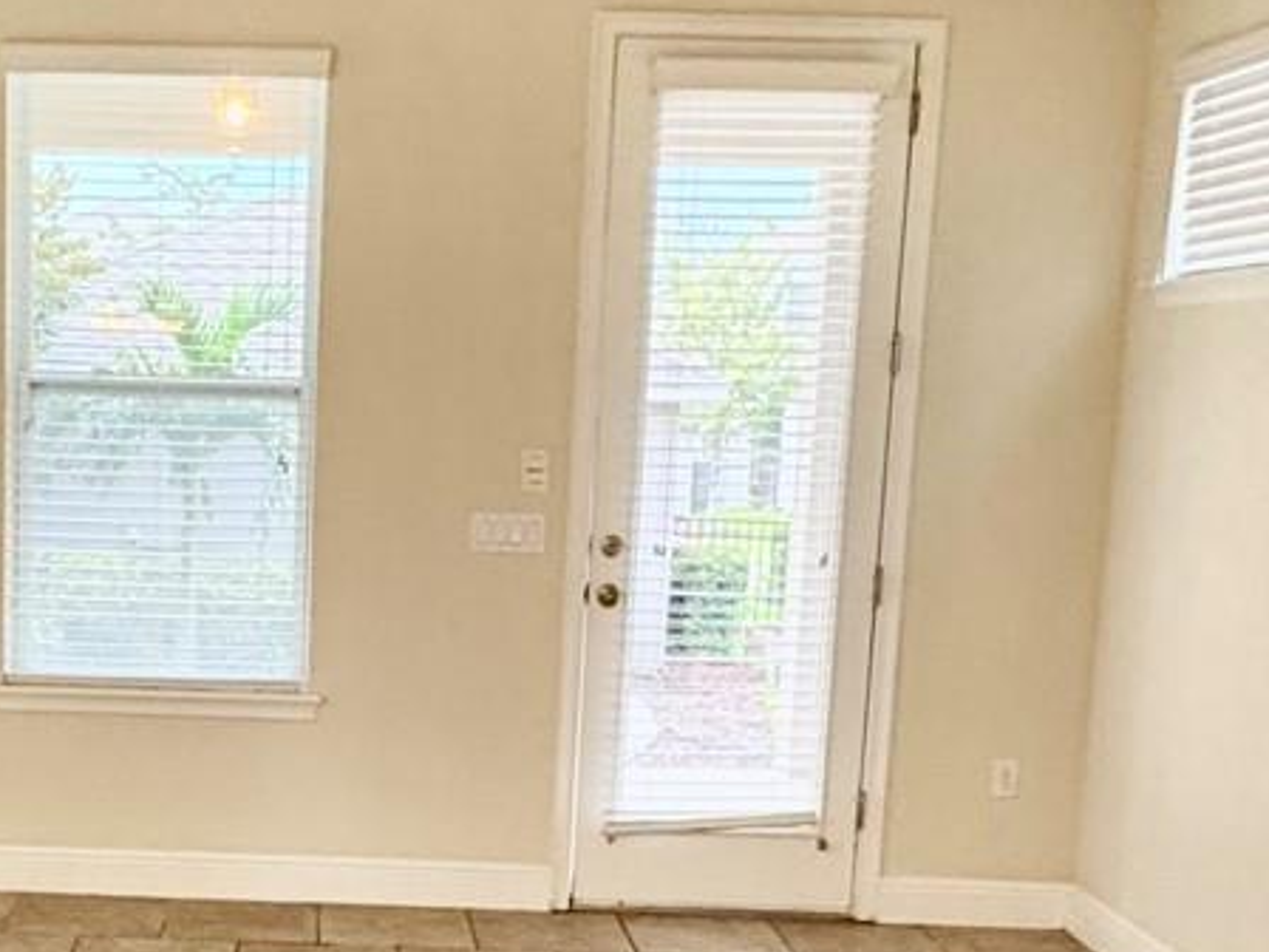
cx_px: 249
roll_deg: -2.5
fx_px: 1833
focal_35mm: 50
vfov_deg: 28.9
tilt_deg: -8.3
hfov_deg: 36.8
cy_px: 643
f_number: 2.2
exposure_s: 1/120
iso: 320
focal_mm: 2.22
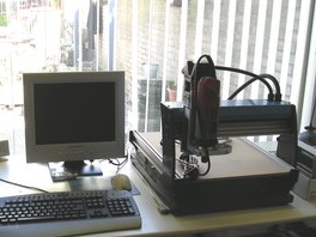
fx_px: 484
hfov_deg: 36.0
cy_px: 150
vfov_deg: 27.4
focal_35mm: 53
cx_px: 118
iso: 50
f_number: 2.8
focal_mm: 5.7
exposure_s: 1/59
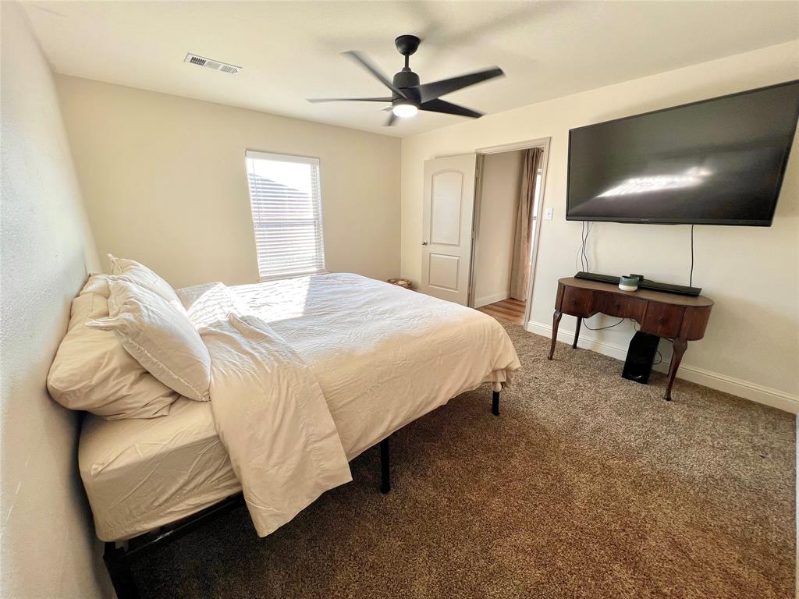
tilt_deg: -16.6
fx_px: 300
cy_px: 300
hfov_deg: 106.2
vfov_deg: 89.9
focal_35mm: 13
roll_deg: -0.3
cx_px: 400
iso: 40
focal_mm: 1.57
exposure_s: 1/120
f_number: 1.8
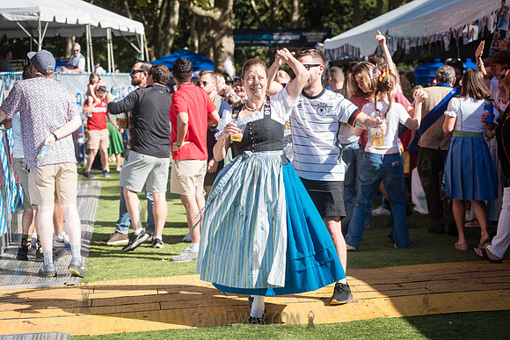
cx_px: 255
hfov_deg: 25.4
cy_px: 170
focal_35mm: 80
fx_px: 1134
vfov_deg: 17.1
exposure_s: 1/1000
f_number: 4.5
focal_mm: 80
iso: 250
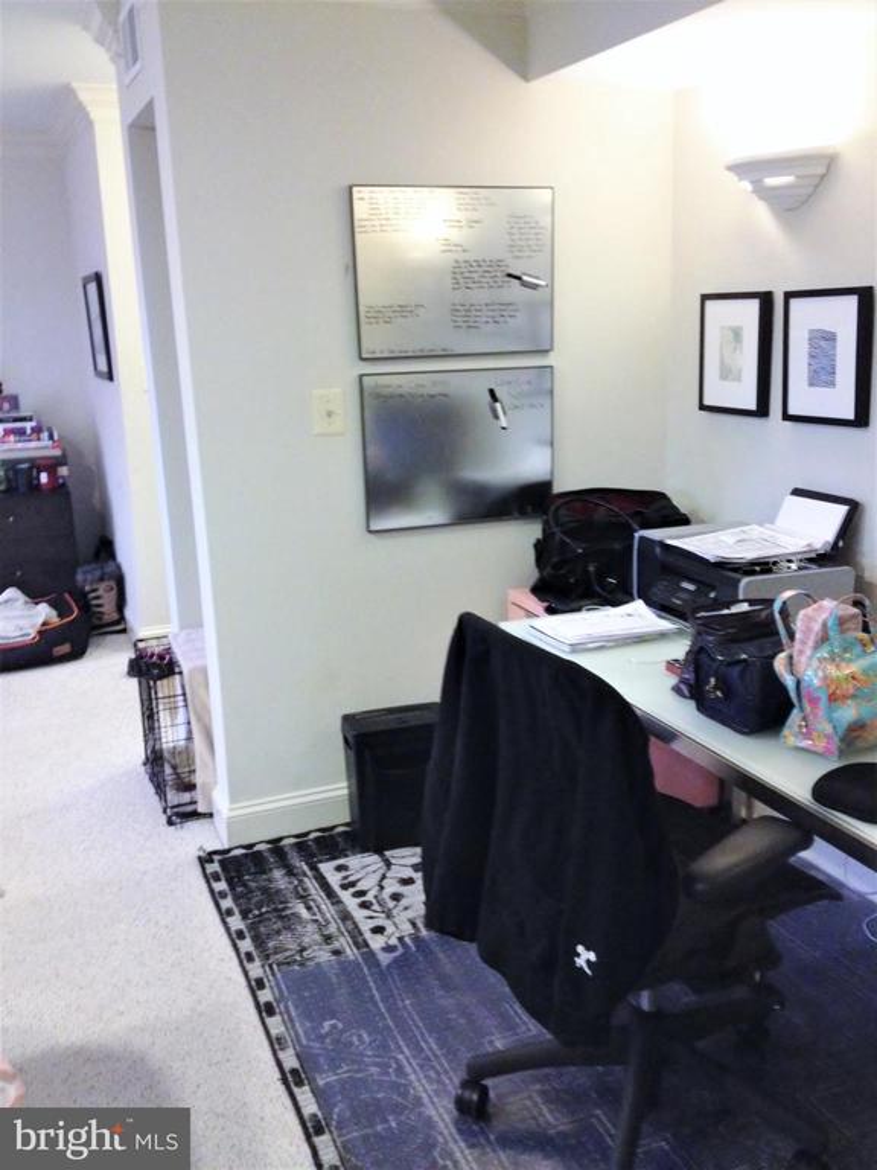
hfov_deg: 40.7
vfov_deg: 52.6
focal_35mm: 35
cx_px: 438
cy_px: 585
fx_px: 1182
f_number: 2.4
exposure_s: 1/20
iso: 320
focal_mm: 4.28
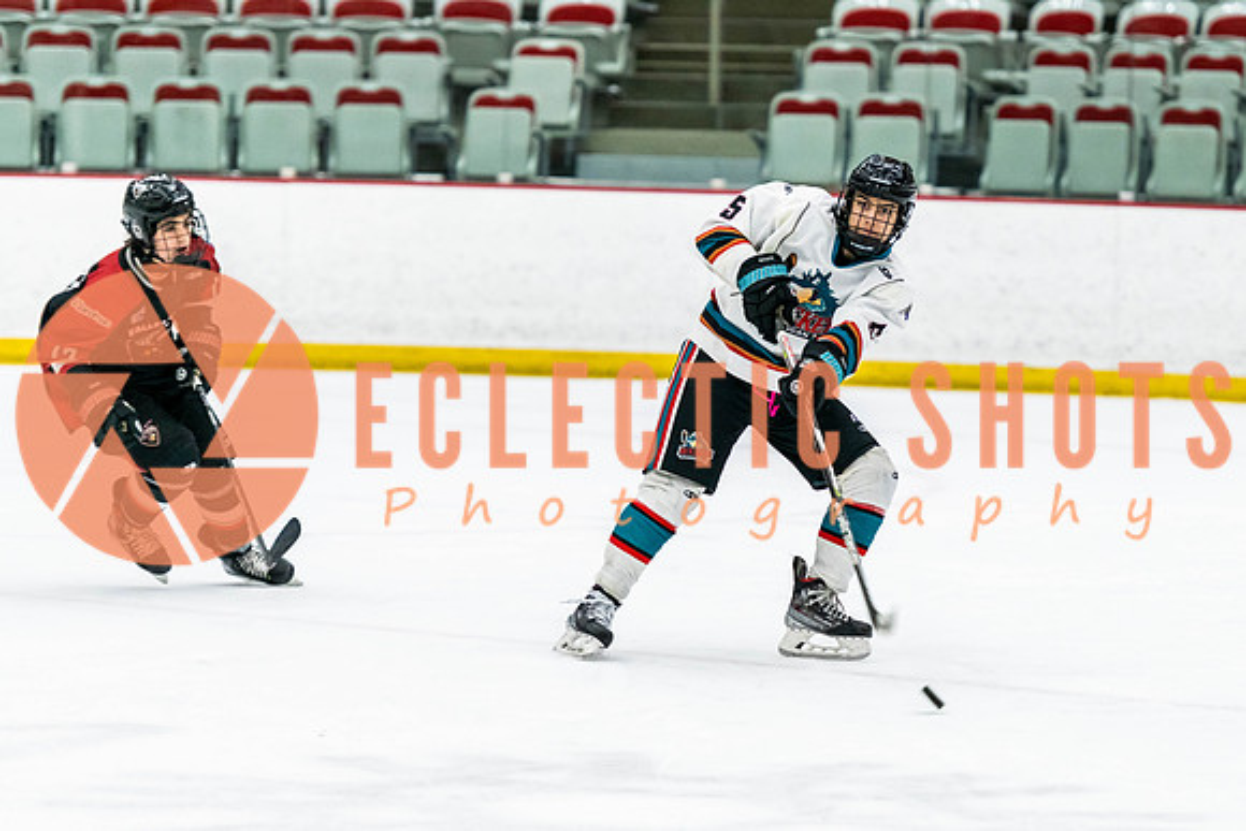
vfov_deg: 7.1
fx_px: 6728
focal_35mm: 194
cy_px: 488
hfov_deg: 10.6
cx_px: 825
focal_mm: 145
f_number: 2.8
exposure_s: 1/640
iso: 1600
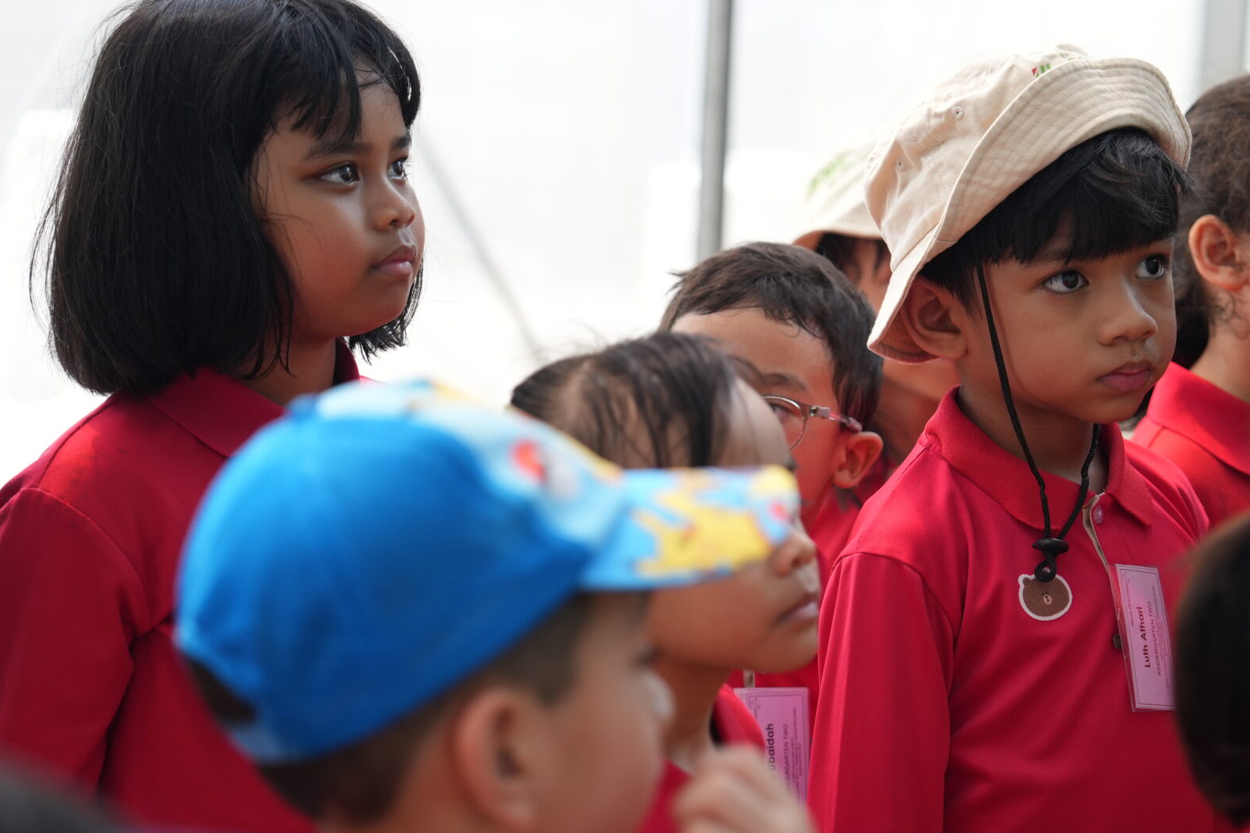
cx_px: 879
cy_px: 420
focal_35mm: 113
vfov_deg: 12.1
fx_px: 3923
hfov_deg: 18.0
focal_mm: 70
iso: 250
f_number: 2.8
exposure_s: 1/100
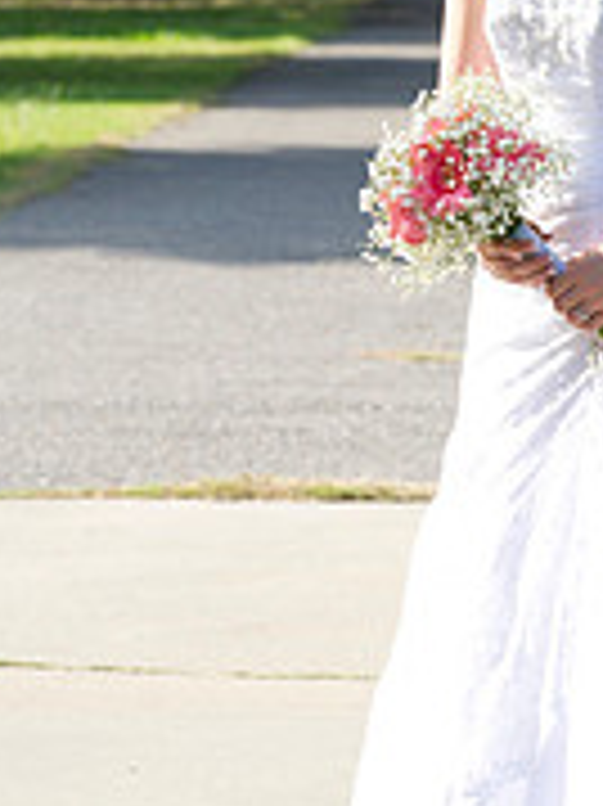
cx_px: 477
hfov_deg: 3.1
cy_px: 261
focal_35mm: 483
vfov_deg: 4.1
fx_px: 11232
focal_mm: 155
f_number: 7.1
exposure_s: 1/250
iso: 250
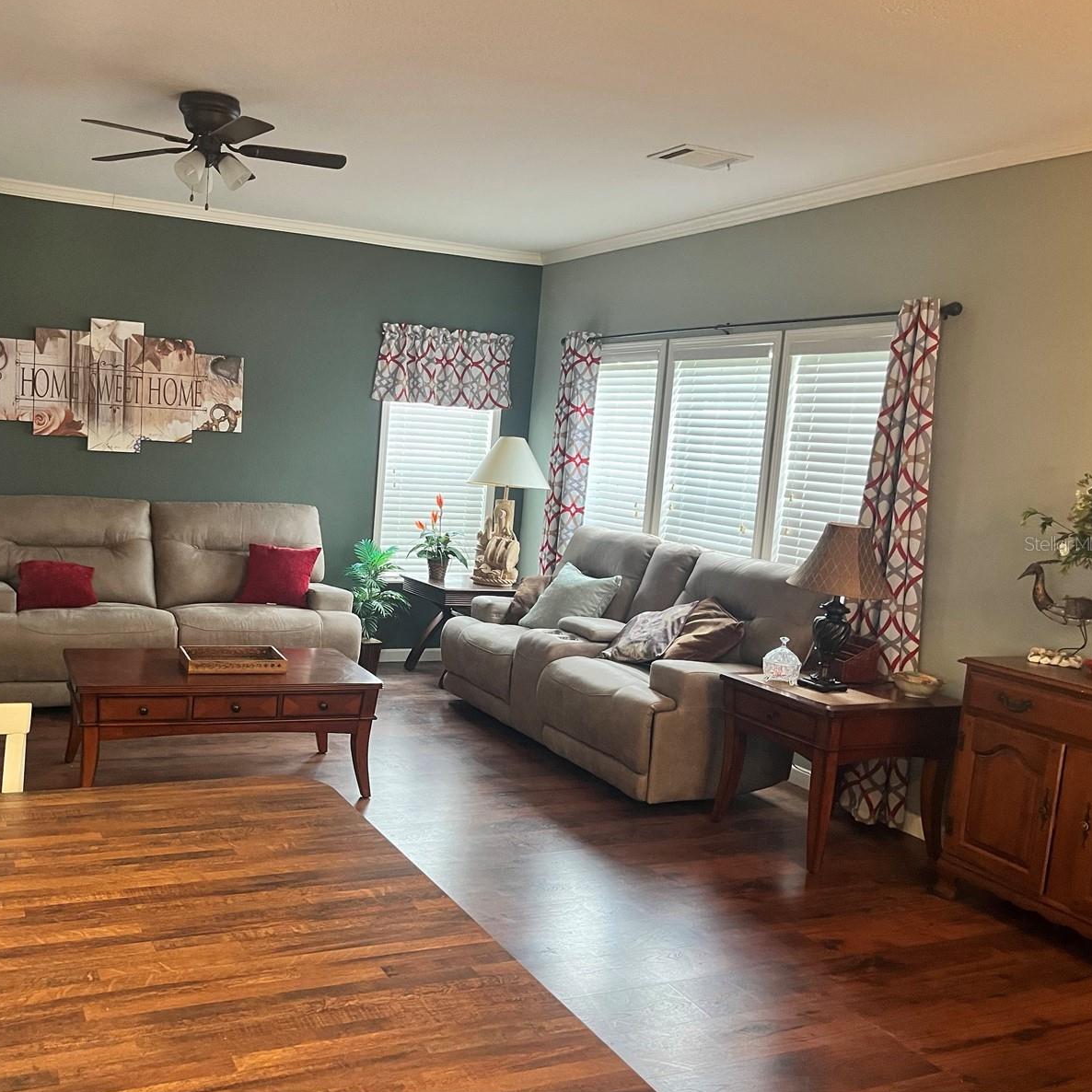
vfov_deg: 52.5
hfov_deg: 51.7
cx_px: 375
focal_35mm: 31
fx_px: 1106
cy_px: 543
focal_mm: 5.1
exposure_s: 1/60
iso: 200
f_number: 1.6
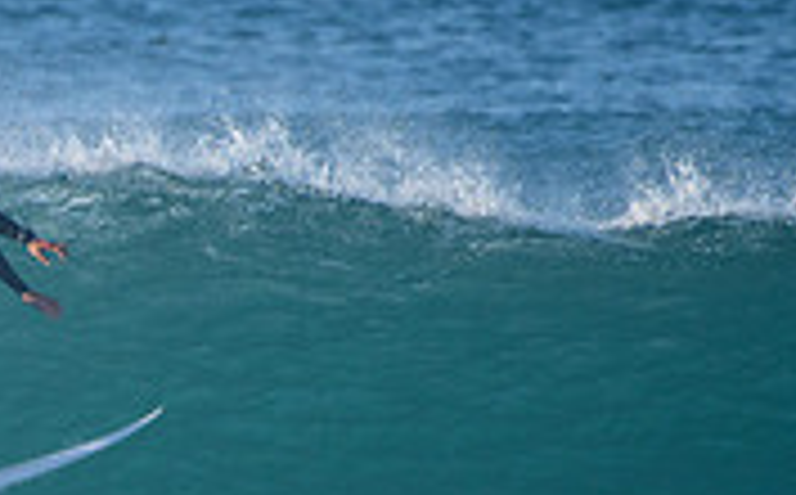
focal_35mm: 1805
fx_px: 39095
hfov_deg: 1.2
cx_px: -181
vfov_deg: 0.7
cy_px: 559
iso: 500
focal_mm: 500
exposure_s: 1/2000
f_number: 5.6
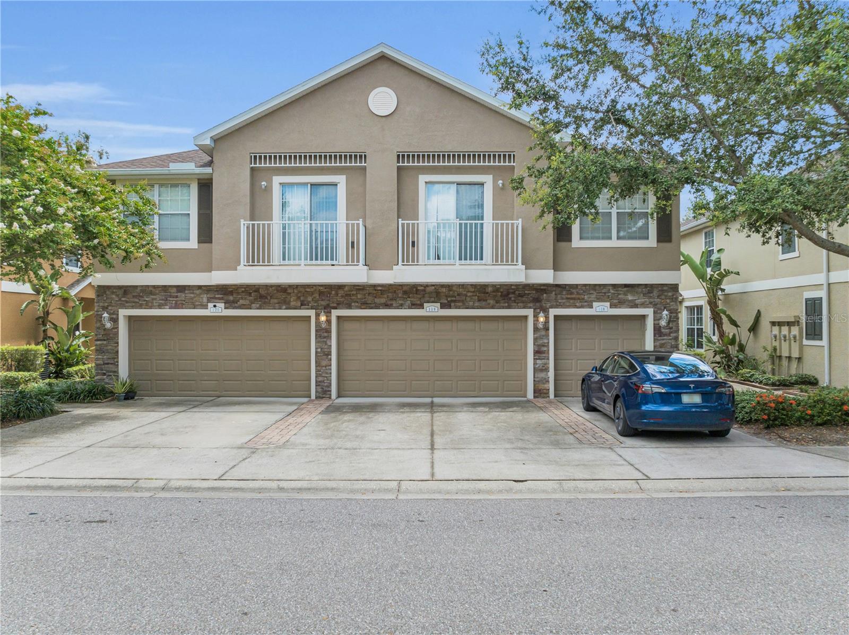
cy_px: 318
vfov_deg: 56.7
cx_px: 424
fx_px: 588
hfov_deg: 71.6
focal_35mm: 24
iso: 180
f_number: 2.8
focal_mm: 12.29
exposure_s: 1/4000
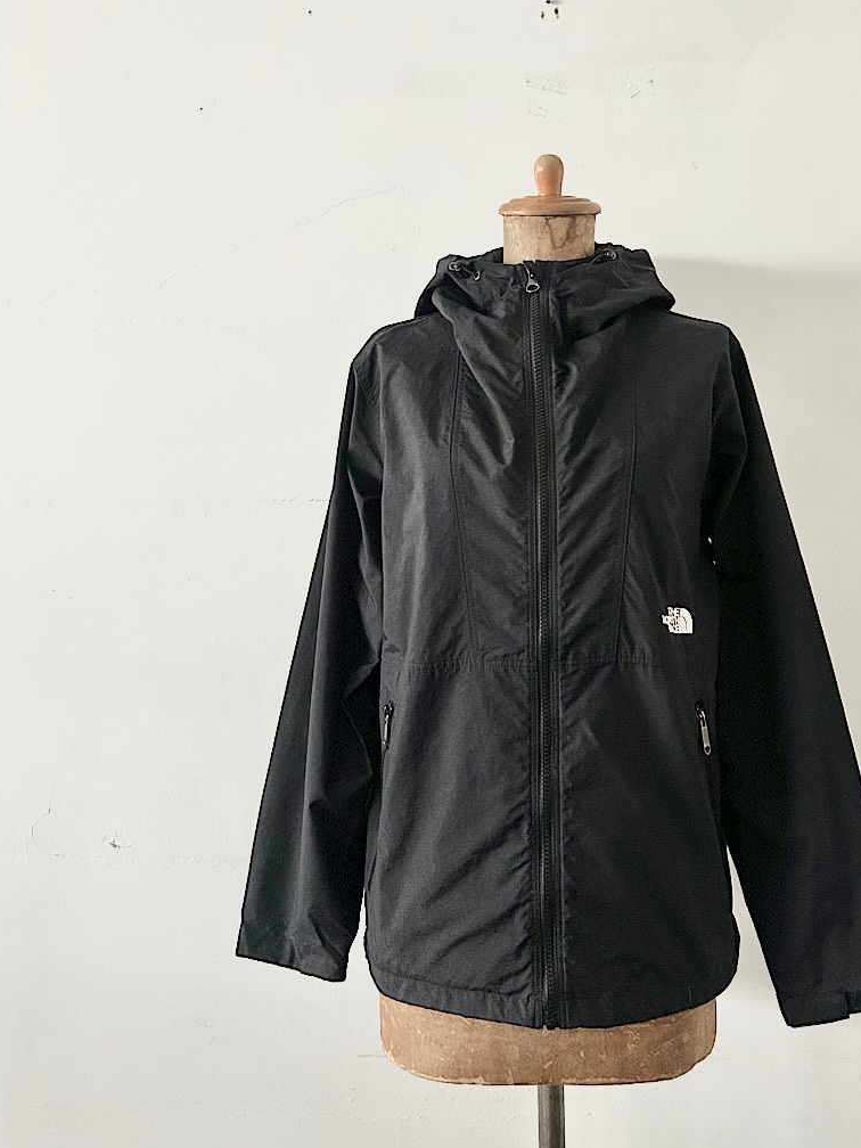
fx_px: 1094
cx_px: 540
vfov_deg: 55.1
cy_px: 490
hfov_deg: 42.6
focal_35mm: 33
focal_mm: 5.7
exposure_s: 1/34
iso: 640
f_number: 1.5
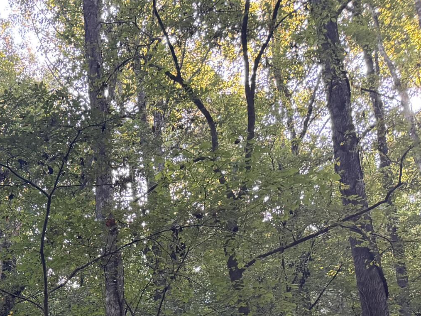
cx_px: -124
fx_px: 864
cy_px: 464
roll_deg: +0.9
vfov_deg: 18.5
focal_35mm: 71
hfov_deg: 24.1
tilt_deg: +10.7
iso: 250
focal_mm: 6.76
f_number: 1.78
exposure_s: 1/60
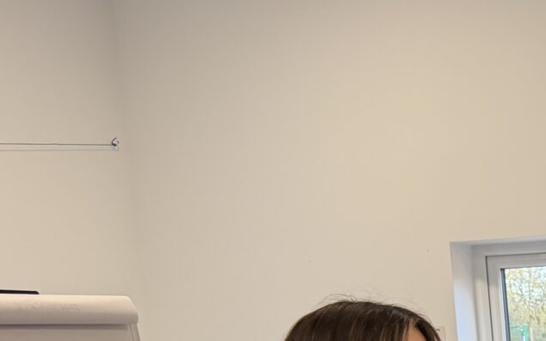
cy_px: 524
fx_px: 1146
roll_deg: +2.8
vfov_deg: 15.5
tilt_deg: -7.3
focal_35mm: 77
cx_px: 798
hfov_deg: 22.4
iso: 200
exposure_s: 1/100
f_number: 1.78
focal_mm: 6.76
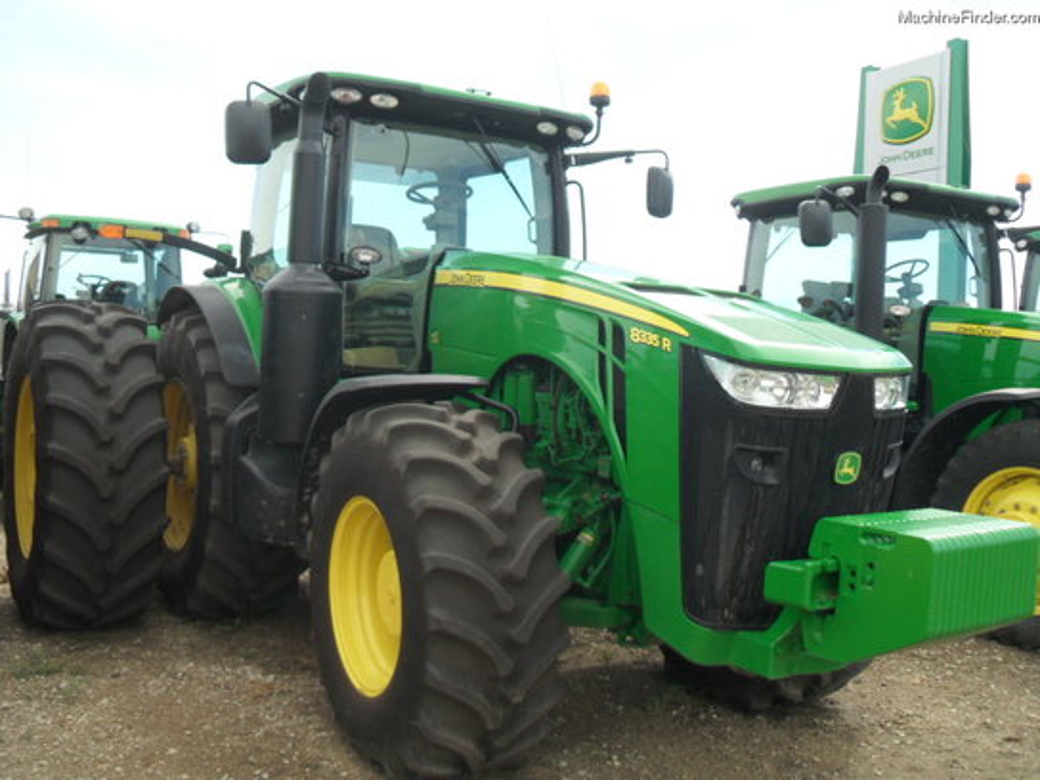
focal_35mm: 35
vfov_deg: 40.7
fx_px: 1052
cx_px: 520
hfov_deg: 52.6
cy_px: 390
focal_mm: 6.2
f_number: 8.9
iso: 100
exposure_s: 1/60
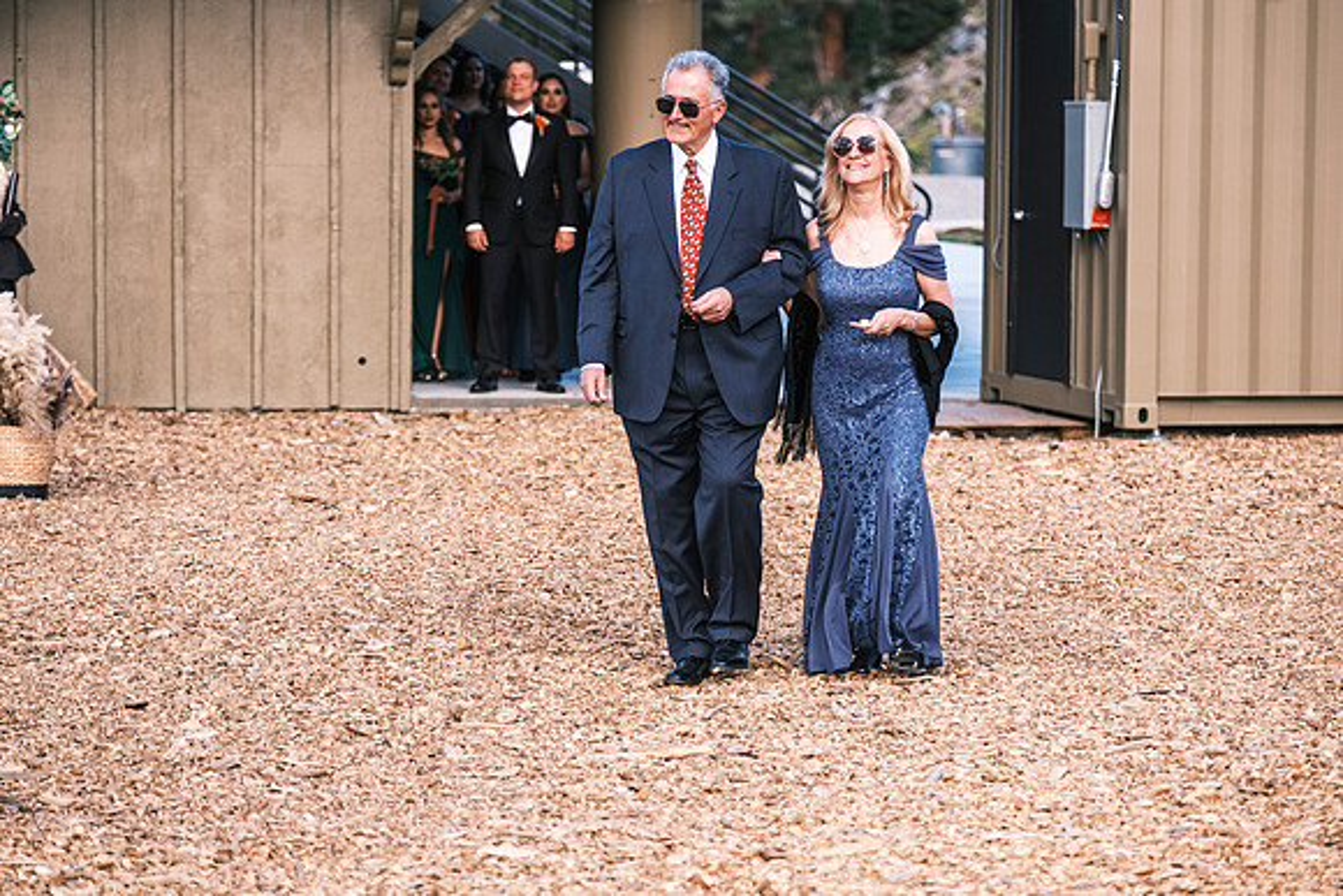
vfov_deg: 9.3
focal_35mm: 147
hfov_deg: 14.0
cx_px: 672
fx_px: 5485
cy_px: 448
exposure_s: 1/850
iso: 400
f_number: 2.8
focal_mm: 98.2
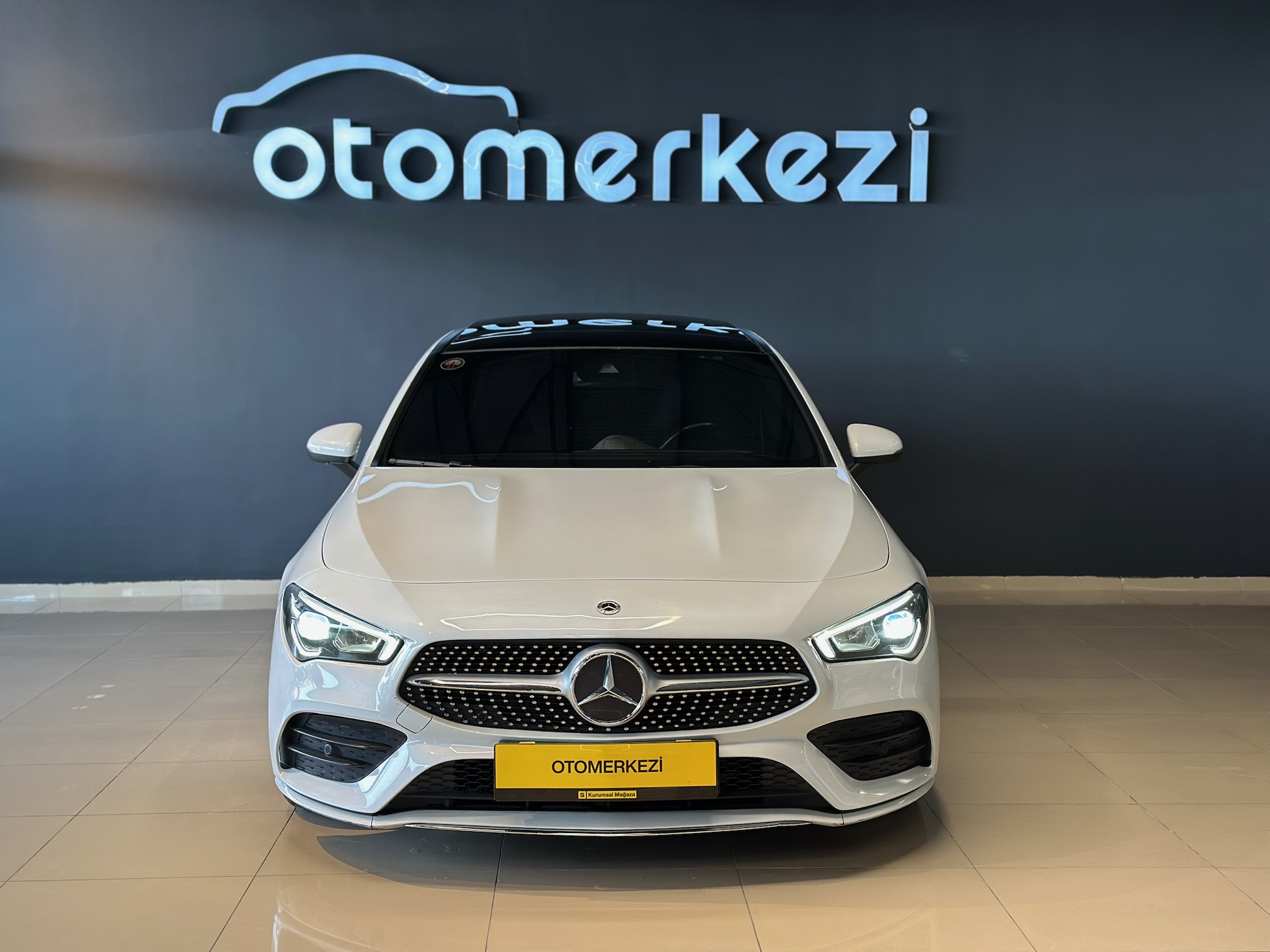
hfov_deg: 39.7
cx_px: 635
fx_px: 1761
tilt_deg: -4.8
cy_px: 476
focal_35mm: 48
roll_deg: +0.5
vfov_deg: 30.3
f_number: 1.78
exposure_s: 1/114
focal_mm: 6.86
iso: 80
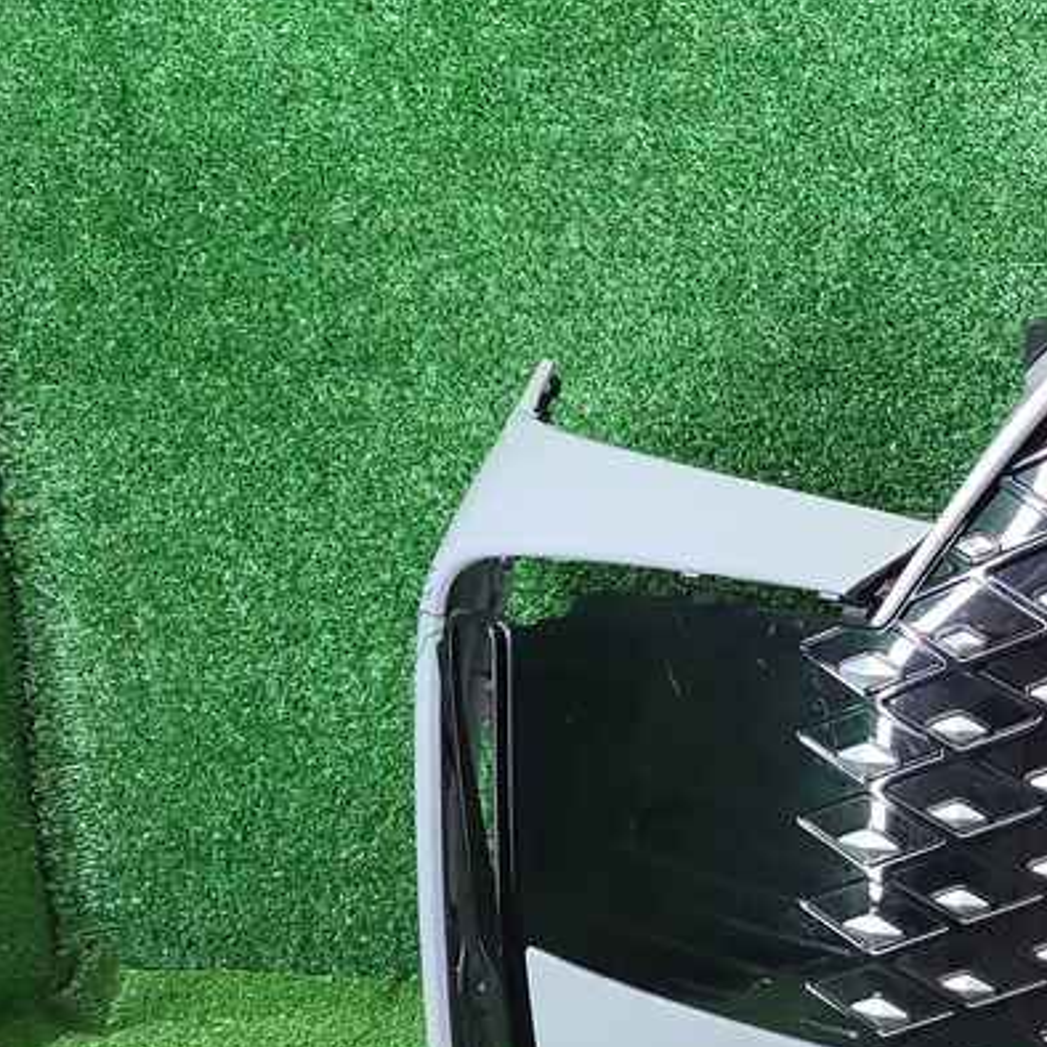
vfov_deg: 20.6
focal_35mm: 84
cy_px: 606
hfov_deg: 16.9
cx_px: 1905
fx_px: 2874
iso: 200
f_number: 1.8
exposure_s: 1/50
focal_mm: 5.4
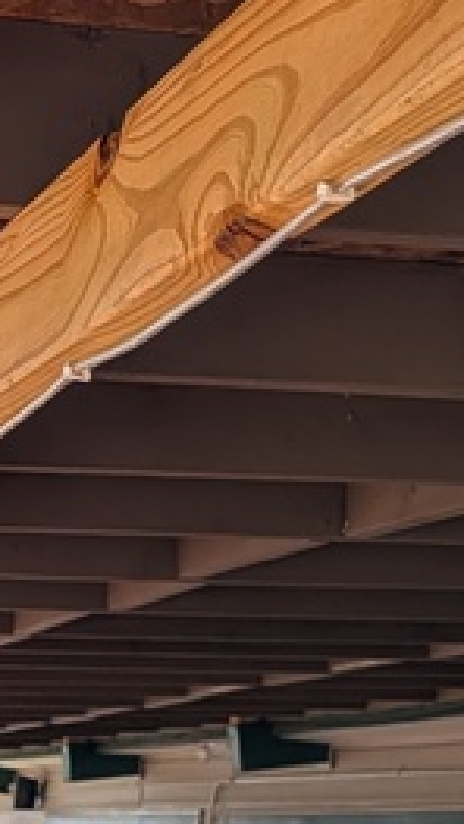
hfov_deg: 11.7
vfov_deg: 19.8
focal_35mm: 102
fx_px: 2230
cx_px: -52
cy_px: 956
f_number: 1.68
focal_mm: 6.9
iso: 21
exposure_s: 1/1233
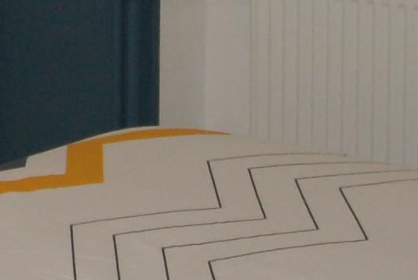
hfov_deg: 14.2
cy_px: -92
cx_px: -178
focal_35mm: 136
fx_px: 1581
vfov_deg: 9.9
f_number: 4
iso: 400
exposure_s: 1/160
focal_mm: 12
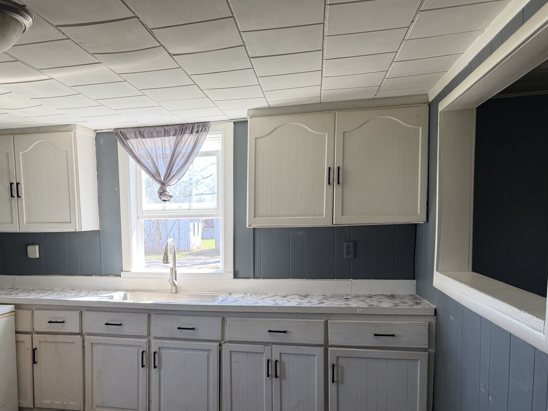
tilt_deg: -5.8
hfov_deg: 54.3
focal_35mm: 33
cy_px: 274
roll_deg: +0.4
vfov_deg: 42.4
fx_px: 522
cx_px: 186
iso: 80
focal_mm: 6.76
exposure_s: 1/121
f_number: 1.78
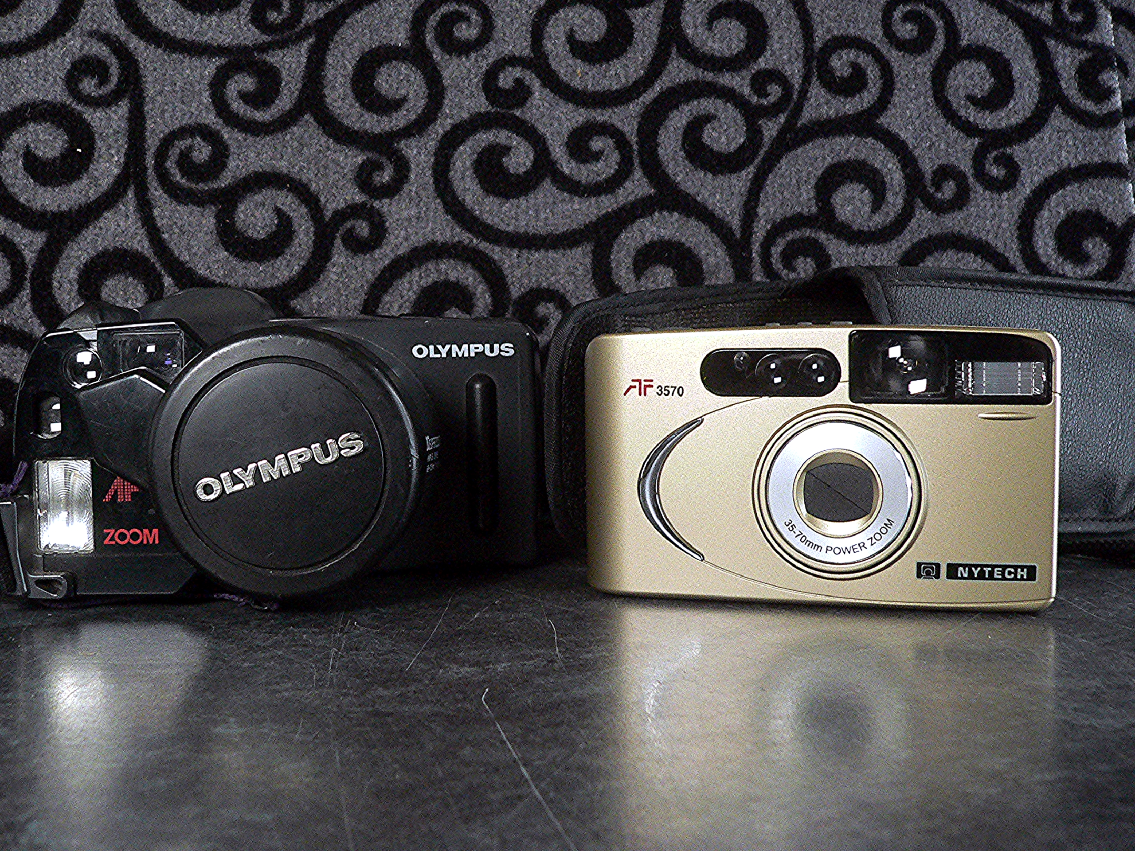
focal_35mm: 36
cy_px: 426
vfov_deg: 39.7
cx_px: 568
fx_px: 1180
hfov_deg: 51.4
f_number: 2.8
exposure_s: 1/30
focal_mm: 6
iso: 400
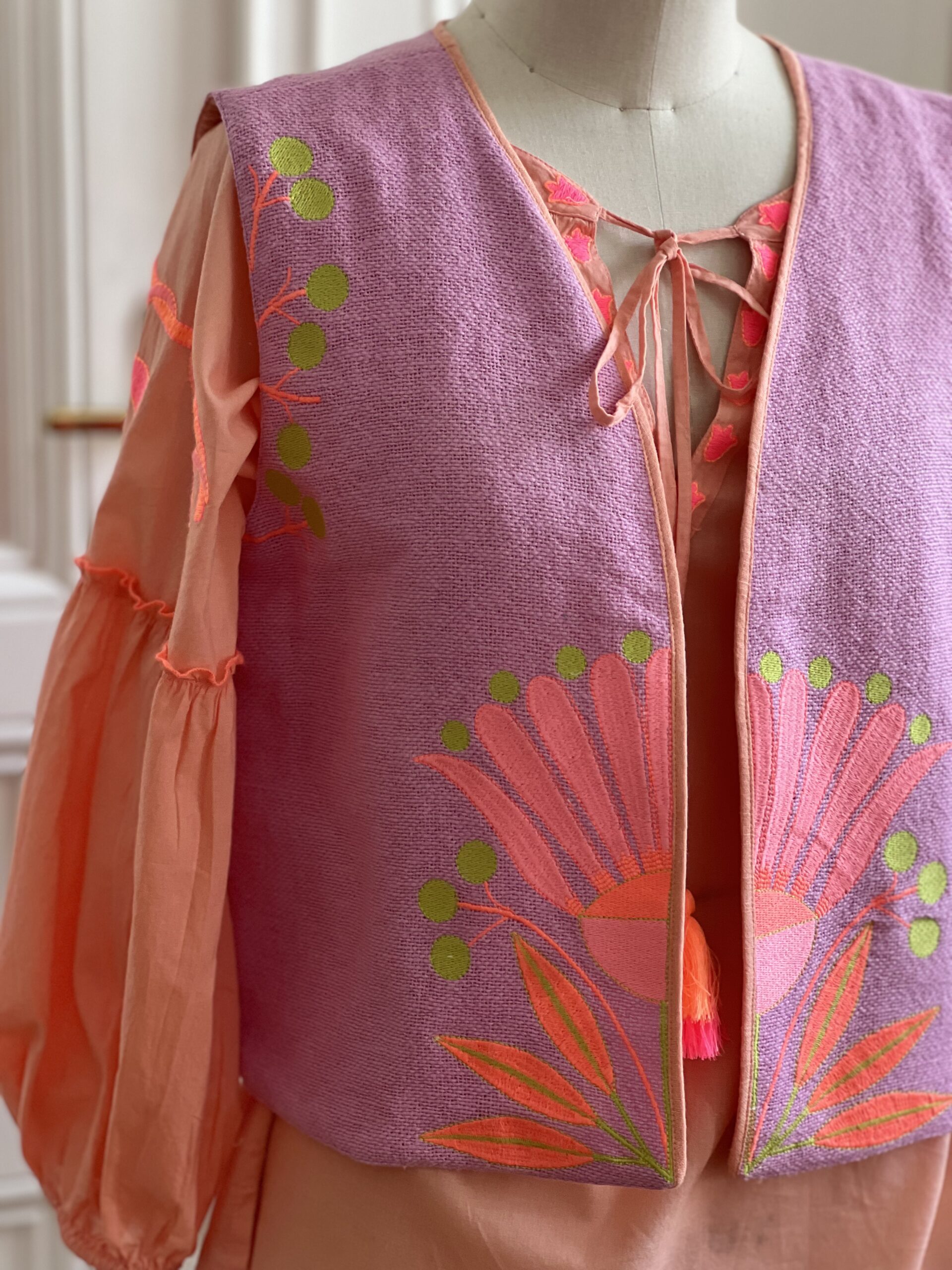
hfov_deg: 19.1
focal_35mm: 77
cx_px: 476
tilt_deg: -12.3
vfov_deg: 25.3
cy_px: 635
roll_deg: -2.9
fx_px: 2824
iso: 125
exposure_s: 1/33
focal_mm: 9
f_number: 2.8
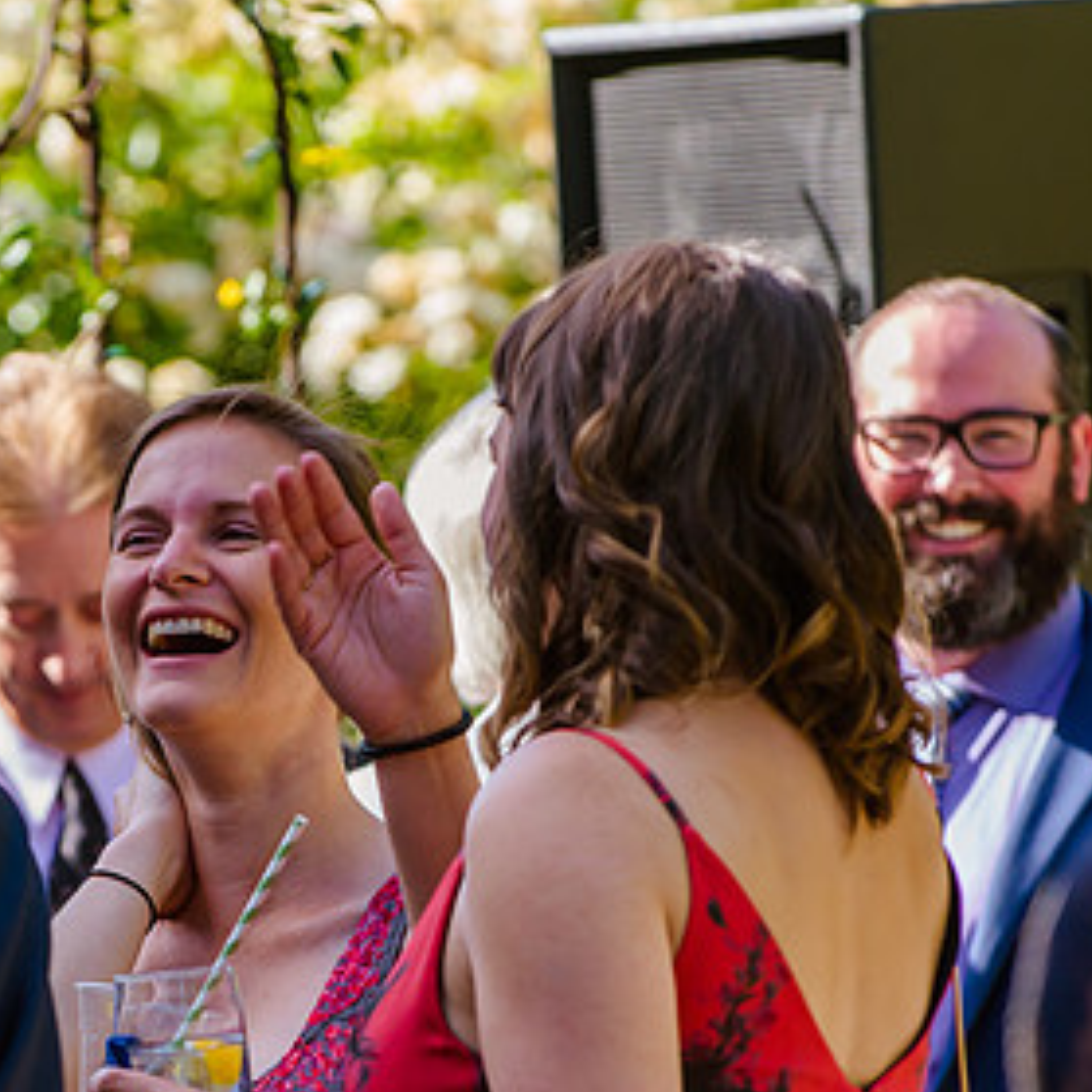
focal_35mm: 422
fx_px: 15061
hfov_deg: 4.2
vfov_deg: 4.2
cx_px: 344
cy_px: 877
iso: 400
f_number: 5.6
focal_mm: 190
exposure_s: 1/400
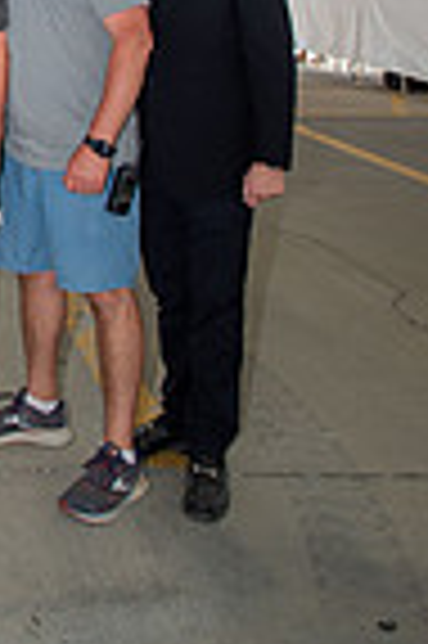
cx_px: -196
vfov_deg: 29.3
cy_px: -108
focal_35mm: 60
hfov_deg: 19.8
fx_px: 1073
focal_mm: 19
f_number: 4.5
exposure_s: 1/60
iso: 320
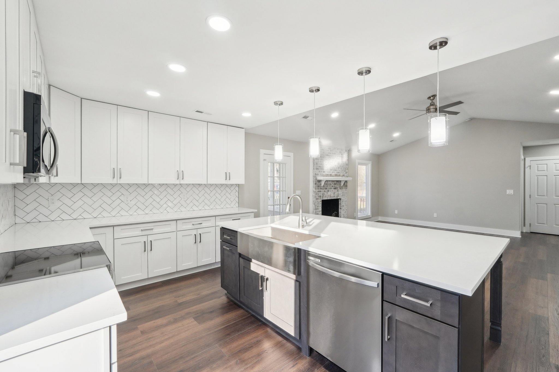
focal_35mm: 15
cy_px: 186
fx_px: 233
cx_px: 280
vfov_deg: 77.3
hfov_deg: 100.4
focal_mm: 10
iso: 400
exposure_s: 1/20
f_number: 8
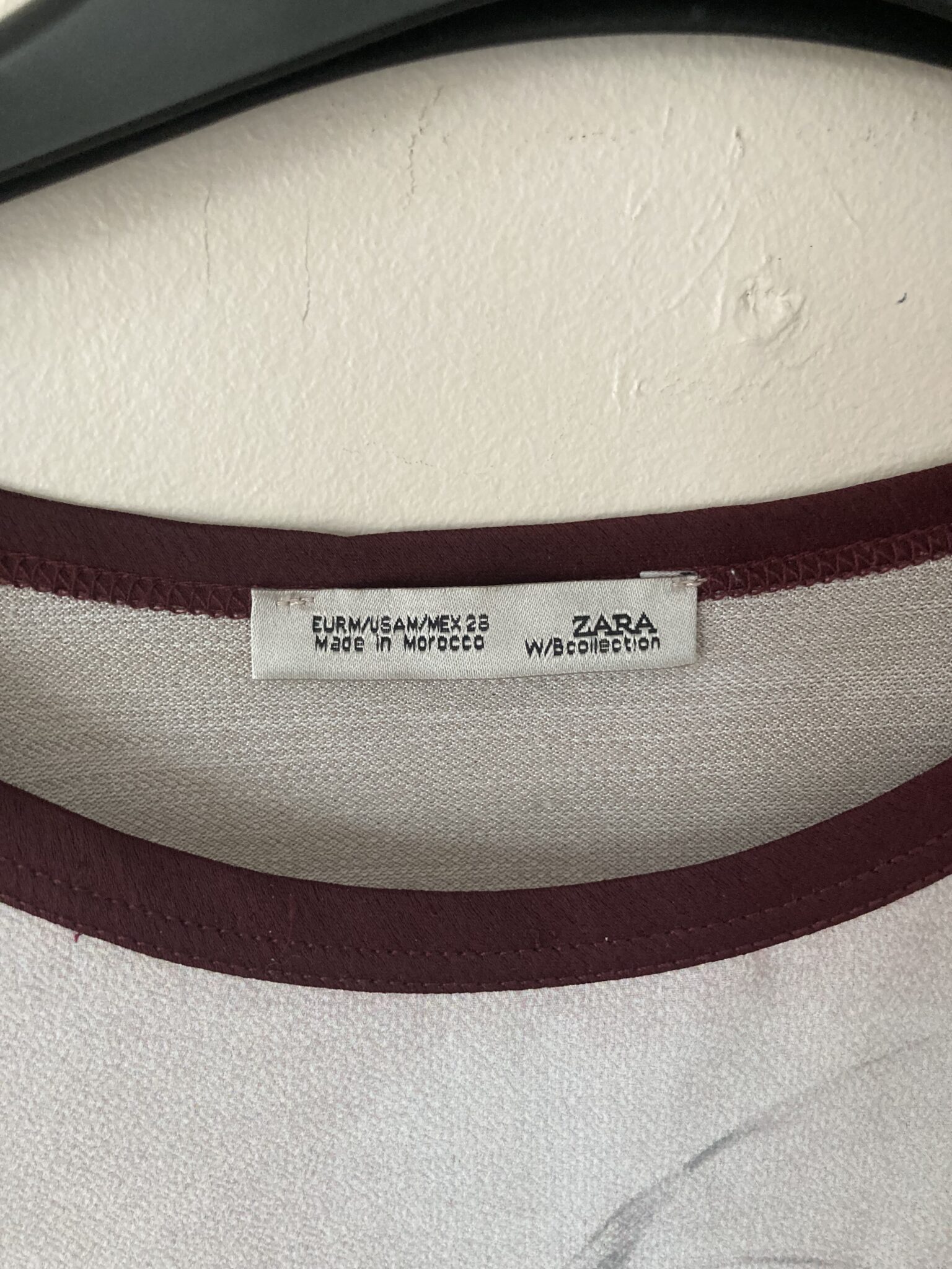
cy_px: 634
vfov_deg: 63.4
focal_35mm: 28
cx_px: 476
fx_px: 1027
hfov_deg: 49.7
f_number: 1.8
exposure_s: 1/60
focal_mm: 3.99
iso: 200
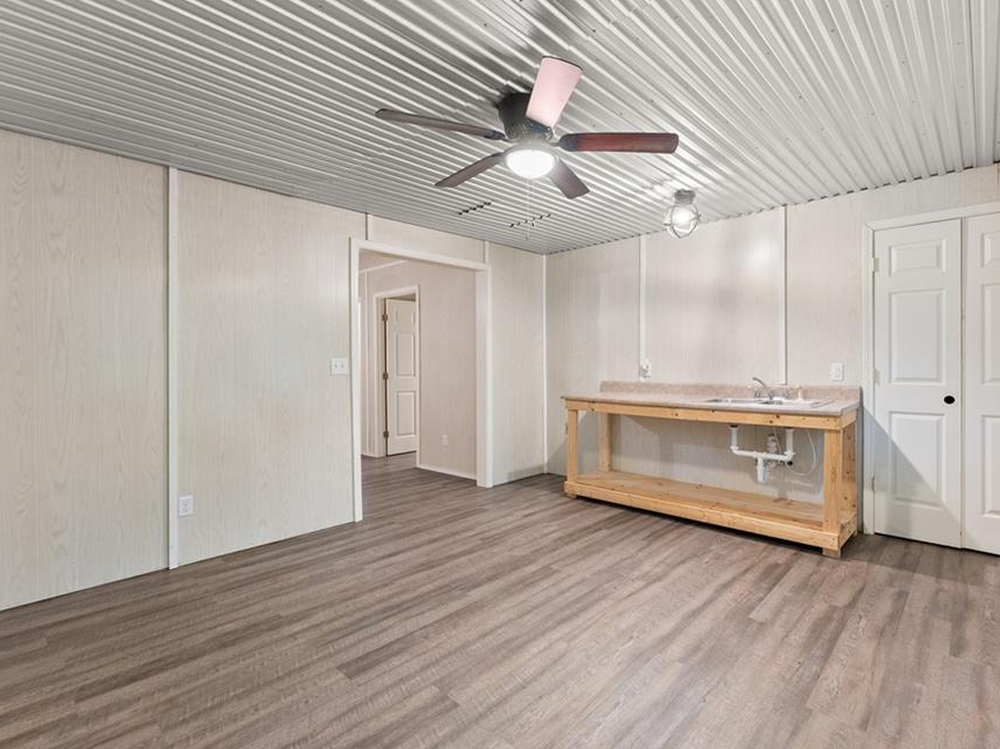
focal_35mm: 16
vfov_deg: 78.1
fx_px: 462
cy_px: 367
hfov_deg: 93.9
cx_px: 568
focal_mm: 14
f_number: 7.1
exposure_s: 1/2.5
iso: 800
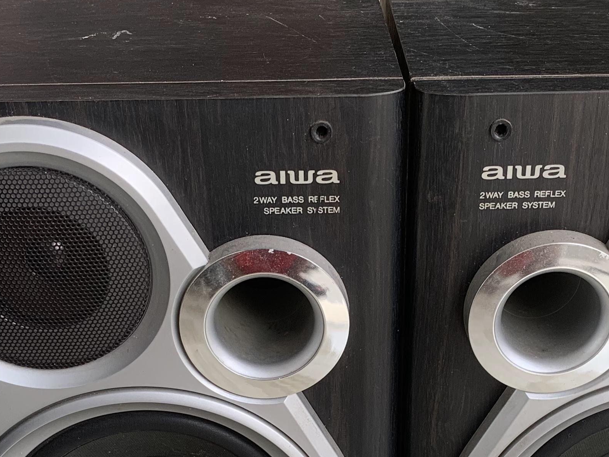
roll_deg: -1.1
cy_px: 411
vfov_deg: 21.8
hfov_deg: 29.4
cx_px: 345
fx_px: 1161
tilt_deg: -29.7
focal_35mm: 66
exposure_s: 1/121
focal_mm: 4.25
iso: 40
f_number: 1.8
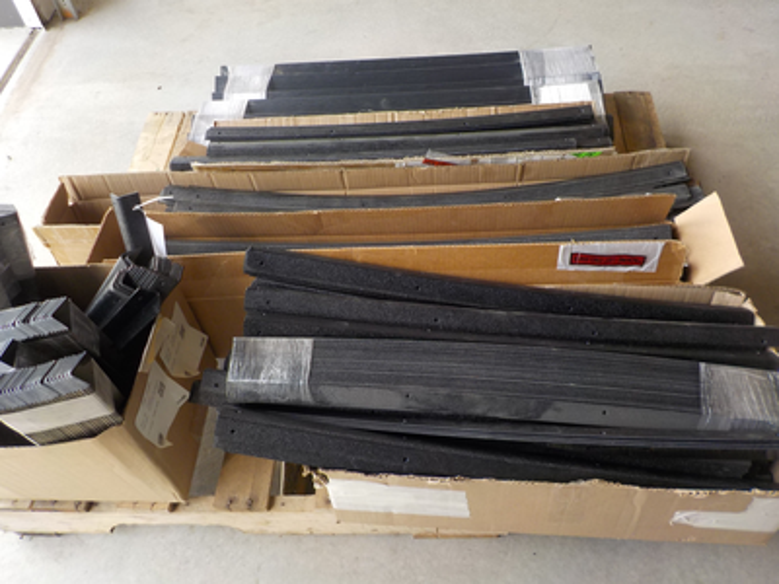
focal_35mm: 30
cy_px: 292
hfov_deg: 60.0
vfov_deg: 46.8
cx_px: 390
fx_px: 675
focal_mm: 4.1
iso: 125
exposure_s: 1/100
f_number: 3.3
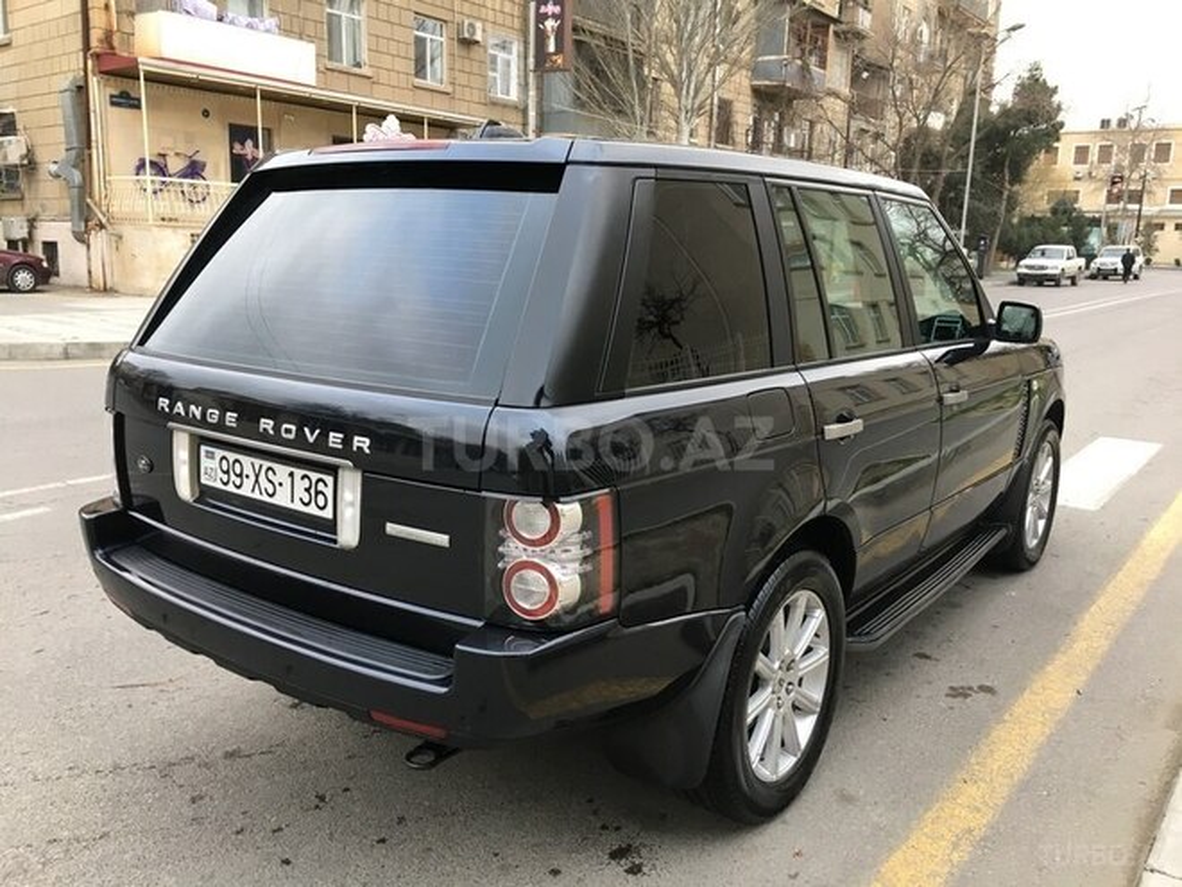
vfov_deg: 48.2
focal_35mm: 29
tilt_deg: -10.9
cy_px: 444
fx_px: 990
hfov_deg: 61.7
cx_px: 591
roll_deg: -1.7
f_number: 2.2
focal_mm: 4.15
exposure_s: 1/33
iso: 40
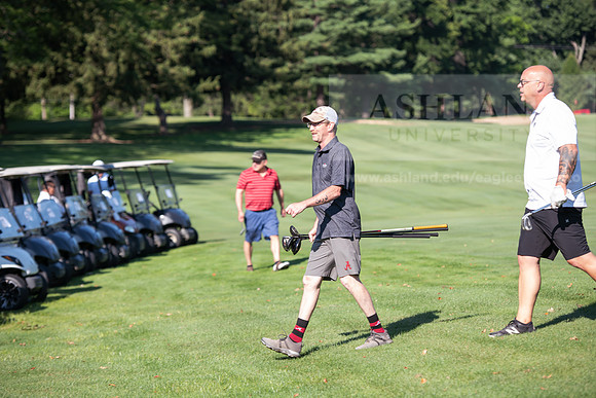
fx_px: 1987
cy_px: 199
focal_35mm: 120
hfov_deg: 17.1
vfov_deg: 11.4
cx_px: 298
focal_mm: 120
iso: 100
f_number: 3.5
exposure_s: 1/400
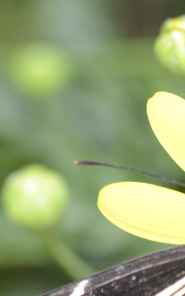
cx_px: 306
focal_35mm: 591
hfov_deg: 2.2
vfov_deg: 3.6
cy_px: 292
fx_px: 4768
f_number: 4
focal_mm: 105
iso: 100
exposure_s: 1/60
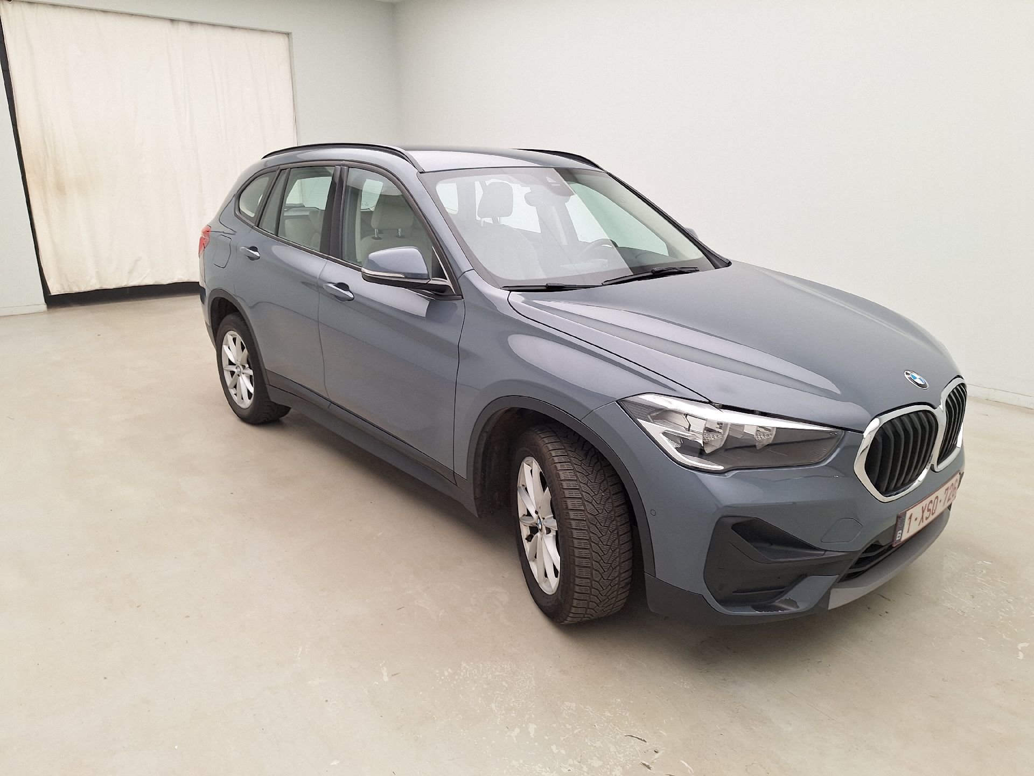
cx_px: 517
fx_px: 687
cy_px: 388
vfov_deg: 58.9
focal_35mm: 23
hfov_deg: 73.9
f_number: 1.8
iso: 50
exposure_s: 1/100
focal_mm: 5.54
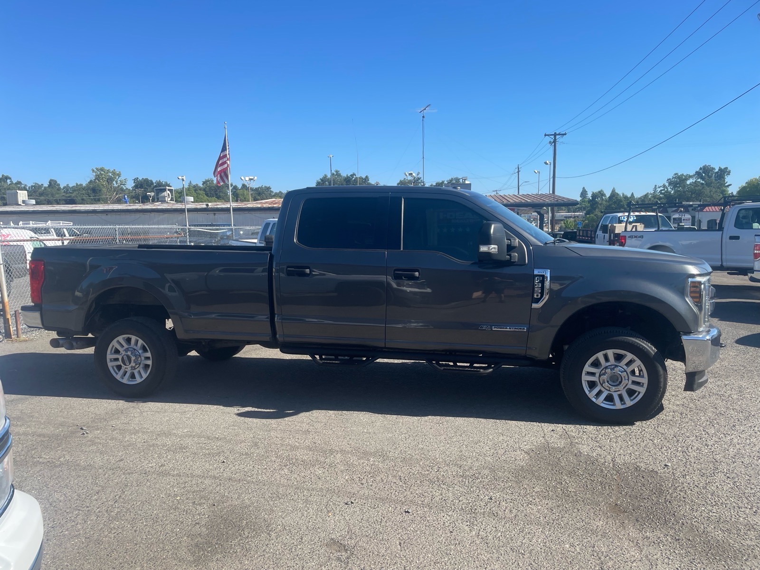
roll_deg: +0.5
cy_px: 285
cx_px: 380
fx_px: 571
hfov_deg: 67.3
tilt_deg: -5.2
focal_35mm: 26
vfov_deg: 53.1
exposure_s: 1/2398
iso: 32
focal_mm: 4.2
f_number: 1.6
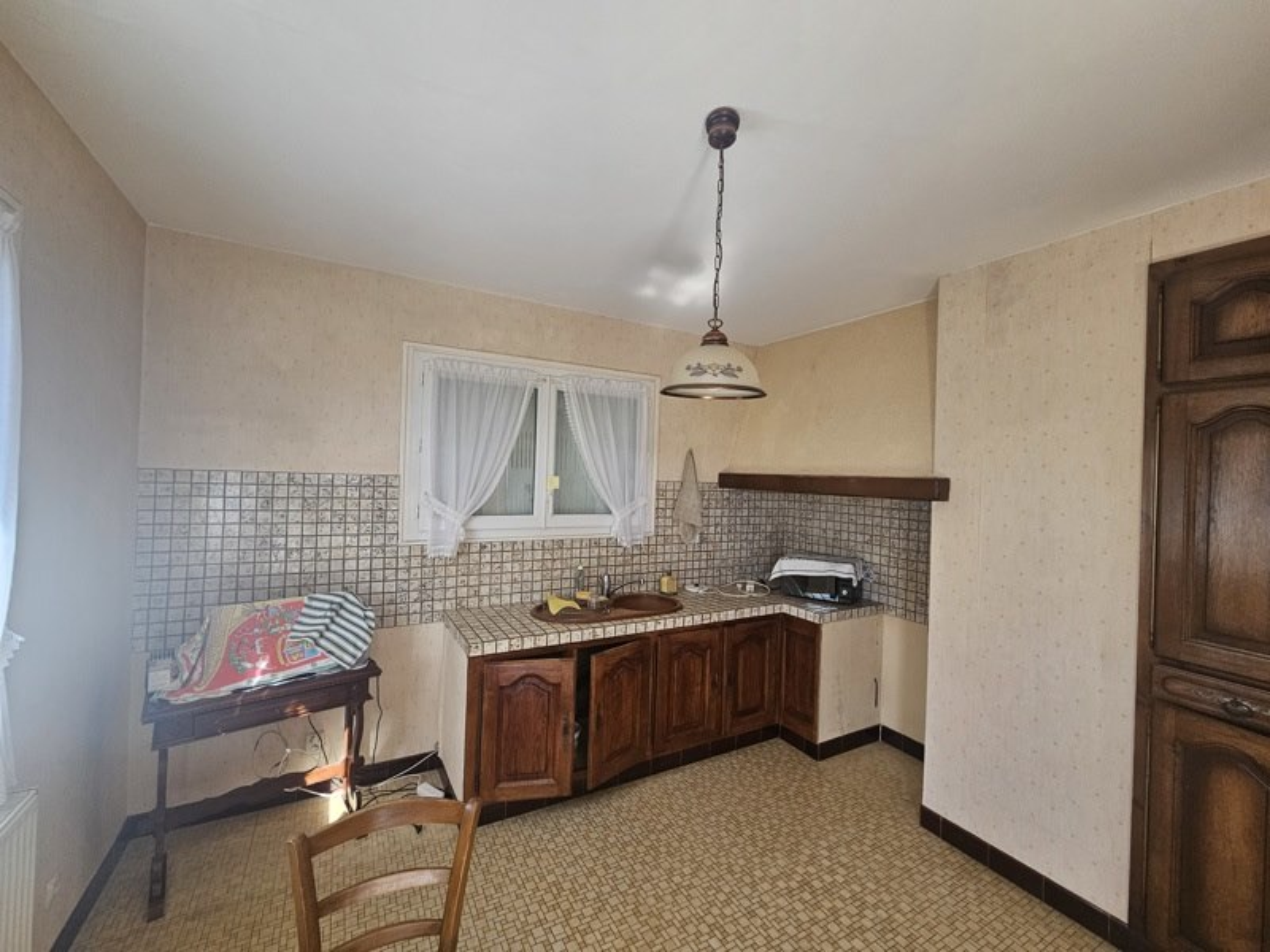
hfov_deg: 106.2
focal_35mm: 13
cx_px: 635
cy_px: 476
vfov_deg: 89.9
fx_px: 477
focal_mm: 2.2
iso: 125
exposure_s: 1/207
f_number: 2.2
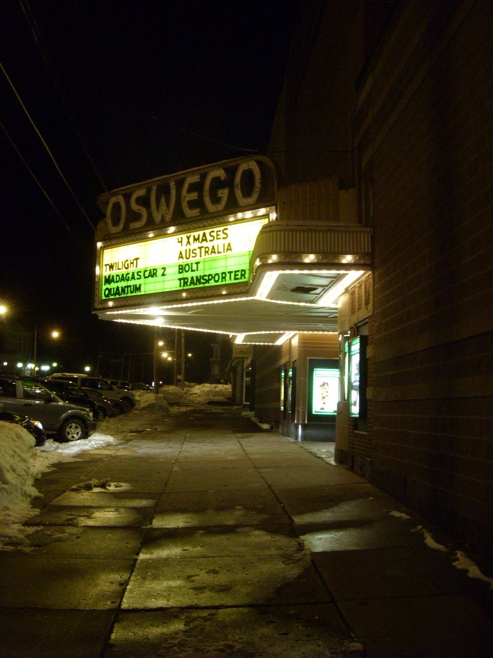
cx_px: 246
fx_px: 722
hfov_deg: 37.7
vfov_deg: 49.0
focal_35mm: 38
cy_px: 329
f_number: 2.8
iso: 300
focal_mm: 6.3
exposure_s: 1/15
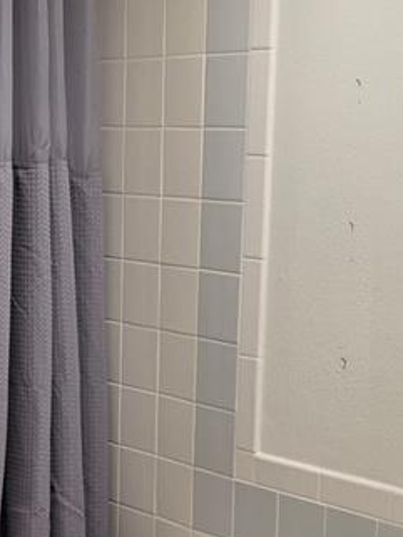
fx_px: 1334
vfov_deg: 22.0
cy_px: 519
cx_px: 293
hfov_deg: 17.1
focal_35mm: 86
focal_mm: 6.3
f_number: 1.7
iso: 100
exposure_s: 1/120
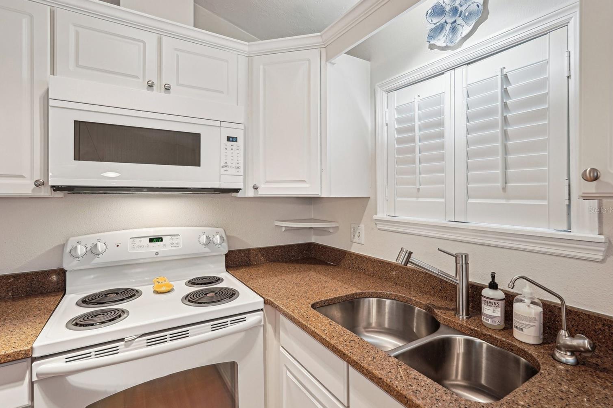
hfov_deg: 93.3
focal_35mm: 17
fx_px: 289
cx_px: 299
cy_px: 210
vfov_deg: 70.4
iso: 400
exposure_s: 1/6
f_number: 7.1
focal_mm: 16
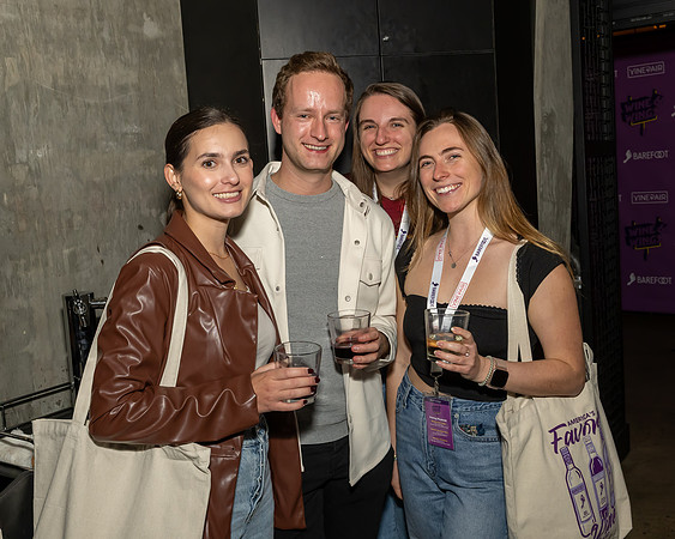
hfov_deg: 48.7
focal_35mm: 37
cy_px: 241
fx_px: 745
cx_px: 355
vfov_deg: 39.8
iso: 800
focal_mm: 20
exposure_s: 1/250
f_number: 7.1
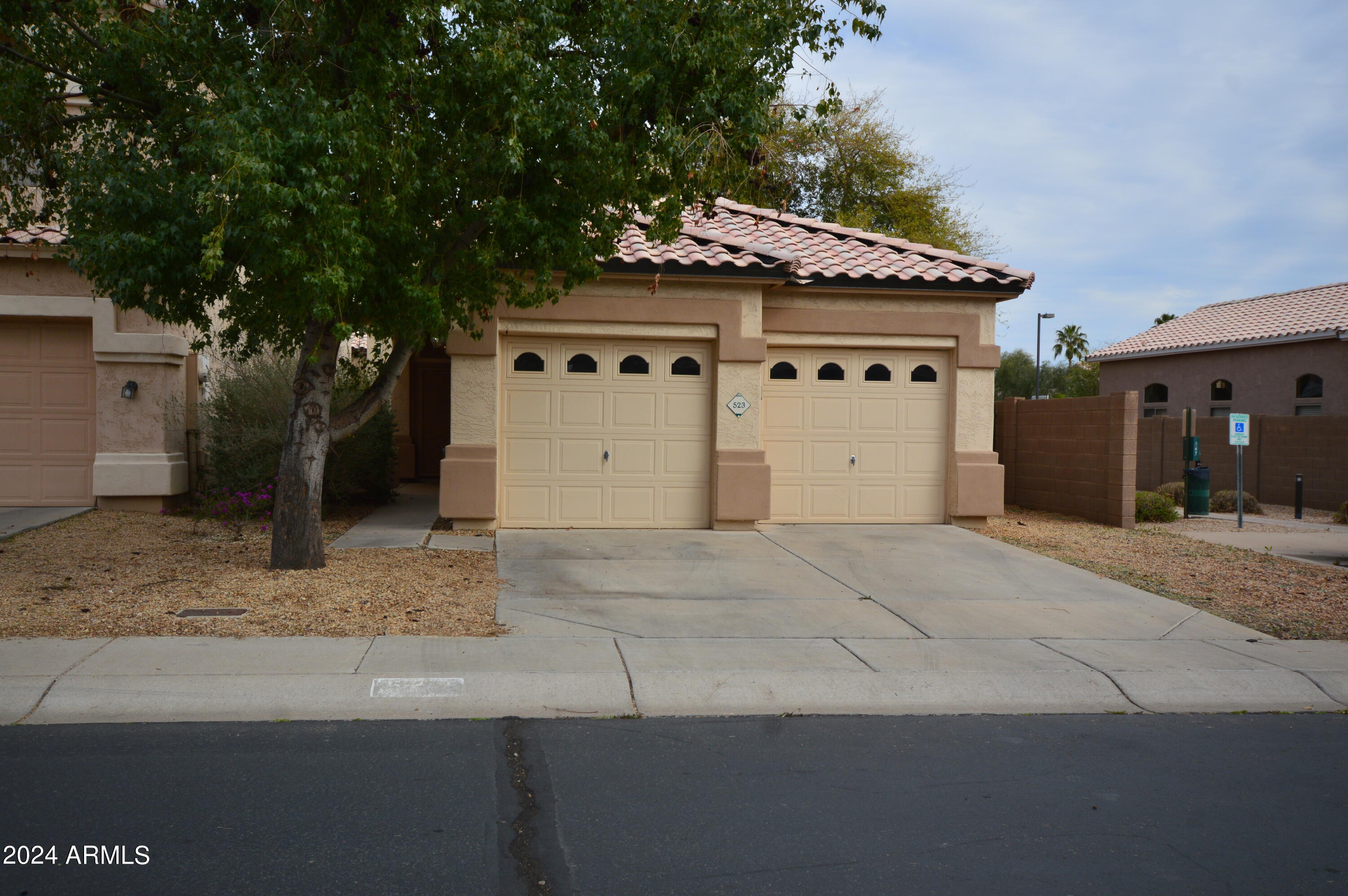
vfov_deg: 43.5
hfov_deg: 62.0
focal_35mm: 30
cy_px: 448
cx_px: 674
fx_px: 1122
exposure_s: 1/400
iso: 160
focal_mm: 20
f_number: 8
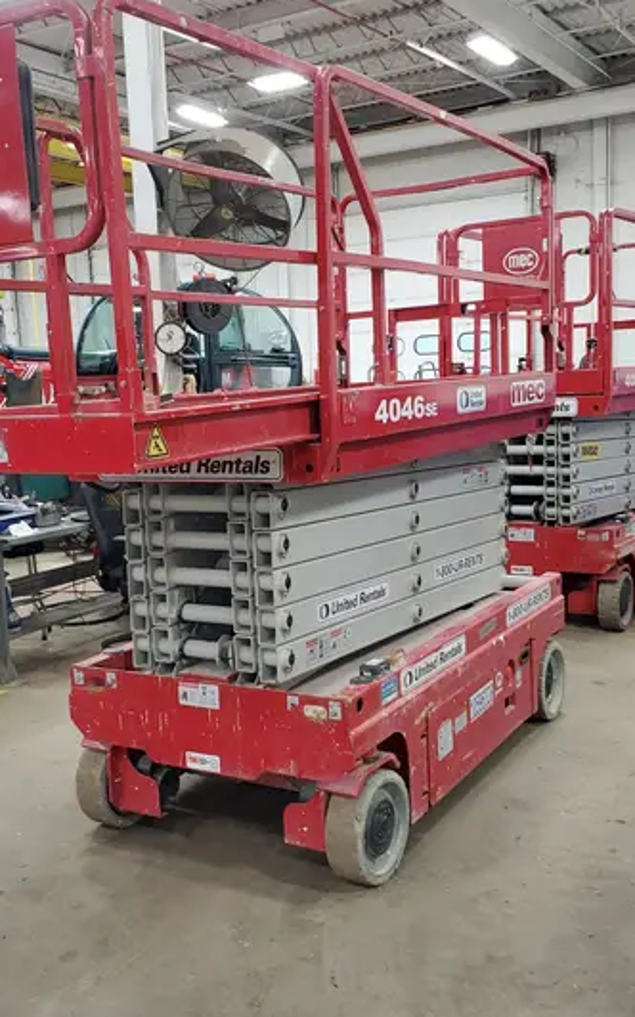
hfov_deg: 33.5
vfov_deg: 51.6
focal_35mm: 38
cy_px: 515
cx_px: 266
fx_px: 1053
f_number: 2.4
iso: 125
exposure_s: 1/20
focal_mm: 4.3
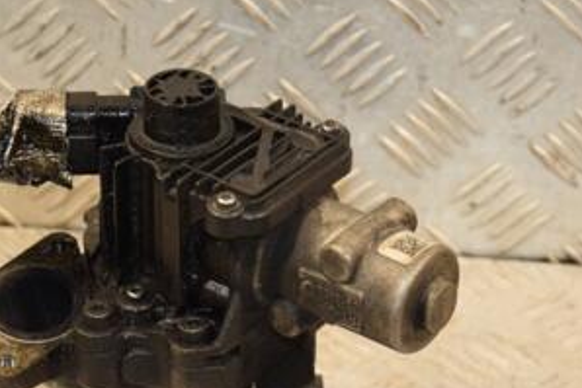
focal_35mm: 175
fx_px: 2830
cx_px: 301
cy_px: 289
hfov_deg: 11.7
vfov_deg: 7.8
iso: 800
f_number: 5
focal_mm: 58
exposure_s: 1/160
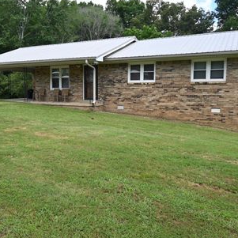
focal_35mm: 31
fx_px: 241
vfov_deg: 52.5
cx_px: 94
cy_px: 113
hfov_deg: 52.1
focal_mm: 15
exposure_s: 1/250
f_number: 5.6
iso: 125
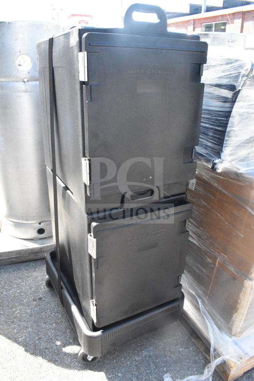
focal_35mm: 27
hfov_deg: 47.9
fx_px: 286
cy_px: 190
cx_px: 127
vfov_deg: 67.4
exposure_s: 1/500
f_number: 14
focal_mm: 18
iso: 6400
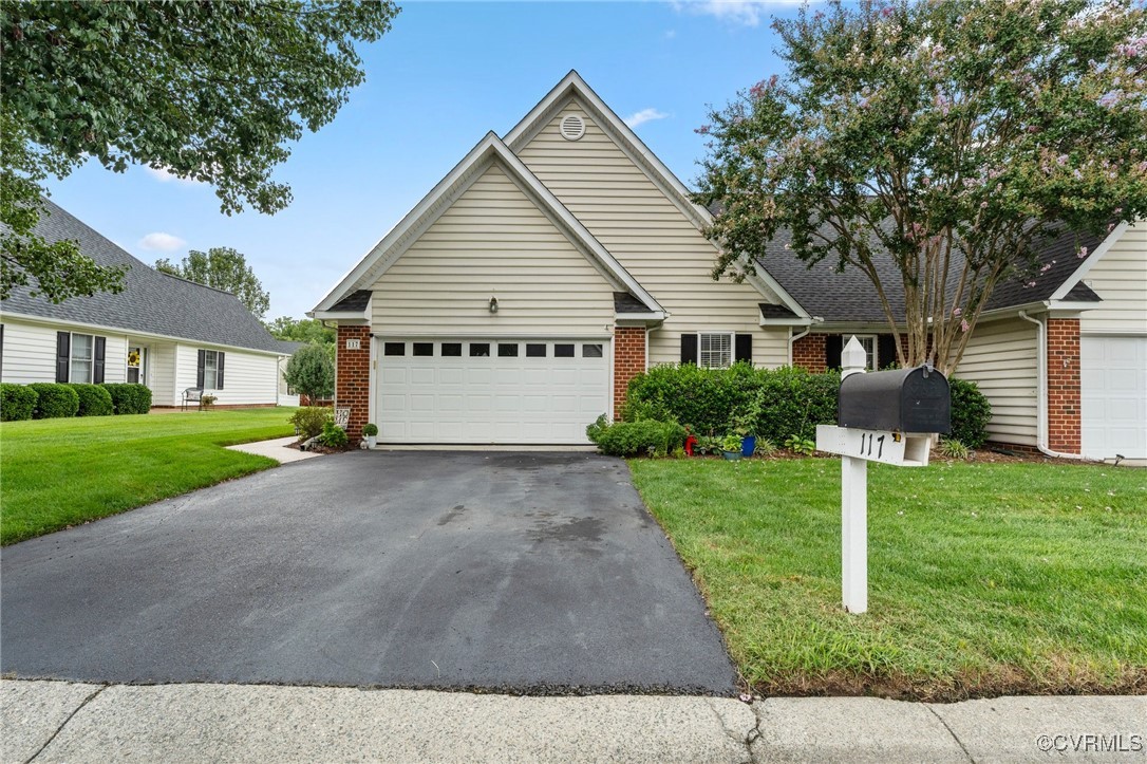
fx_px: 538
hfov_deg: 93.6
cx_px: 574
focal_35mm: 17
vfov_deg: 70.7
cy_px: 382
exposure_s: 1/1250
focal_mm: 16.9
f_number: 7.1
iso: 1250
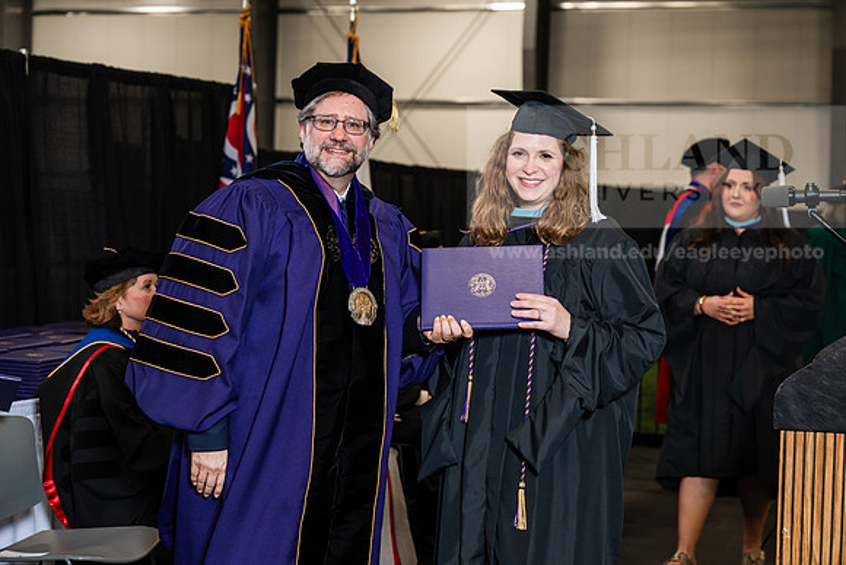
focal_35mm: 70
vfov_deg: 19.5
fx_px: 1645
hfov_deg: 28.8
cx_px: 423
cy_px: 282
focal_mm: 70
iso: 1250
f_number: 4.5
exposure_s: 1/200
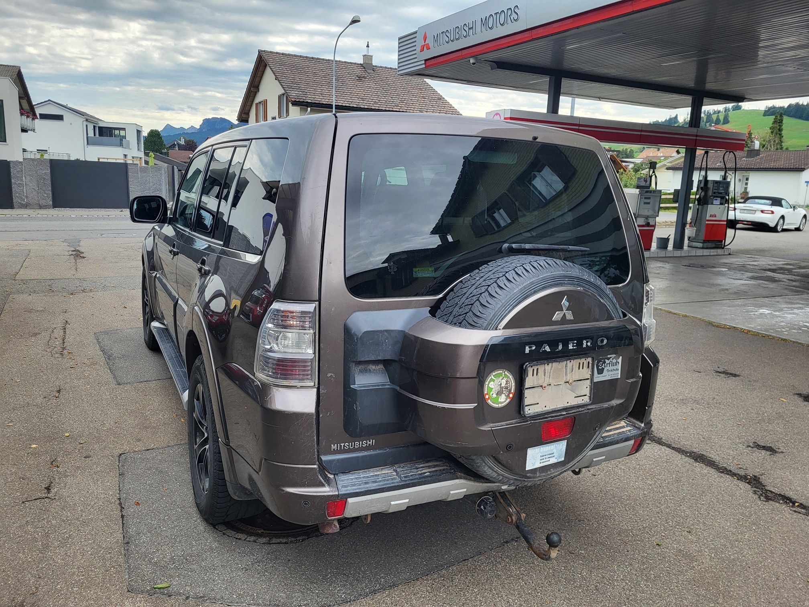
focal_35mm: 26
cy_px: 304
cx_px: 404
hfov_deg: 67.3
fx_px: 608
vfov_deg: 53.1
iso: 40
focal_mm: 5.4
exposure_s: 1/559
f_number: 1.8
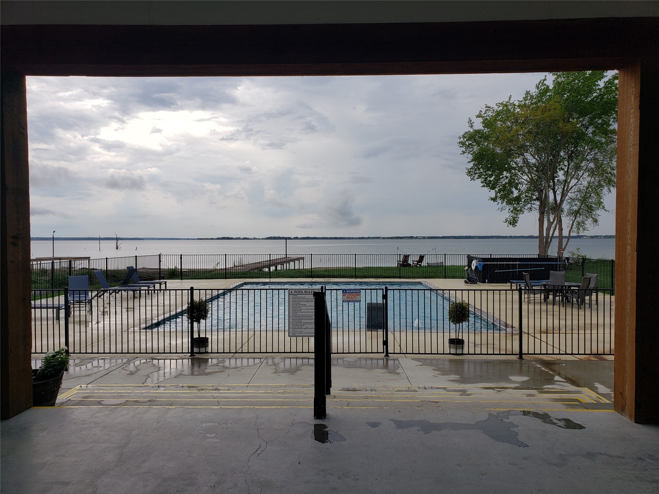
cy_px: 247
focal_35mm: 26
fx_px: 495
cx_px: 330
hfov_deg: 67.3
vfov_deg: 53.1
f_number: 2.4
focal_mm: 4.3
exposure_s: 1/134
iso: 50
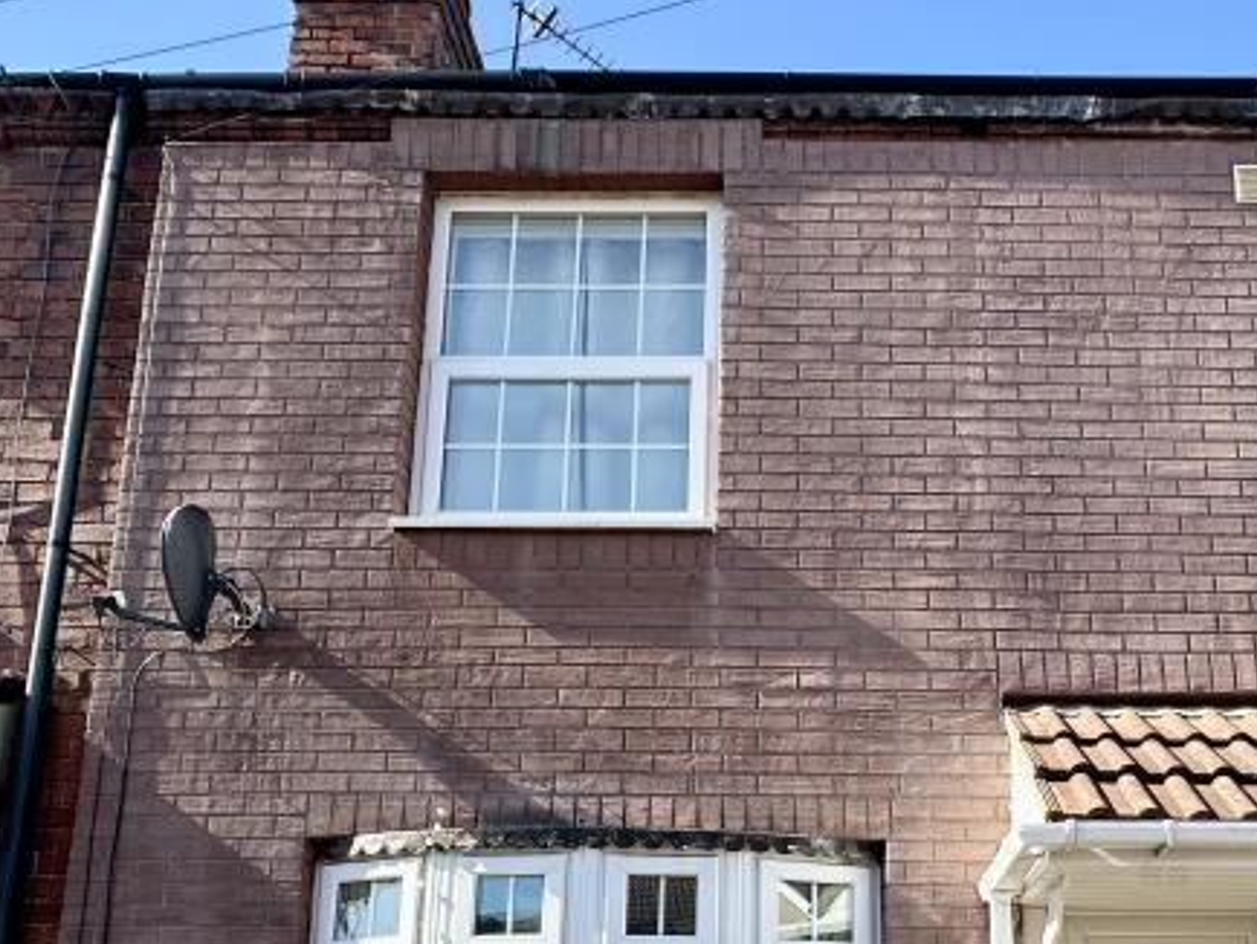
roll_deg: -0.2
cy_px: 851
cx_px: 811
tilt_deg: +12.3
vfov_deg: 39.8
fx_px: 1199
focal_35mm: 33
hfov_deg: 54.5
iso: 40
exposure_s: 1/596
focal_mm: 2.22
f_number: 2.2
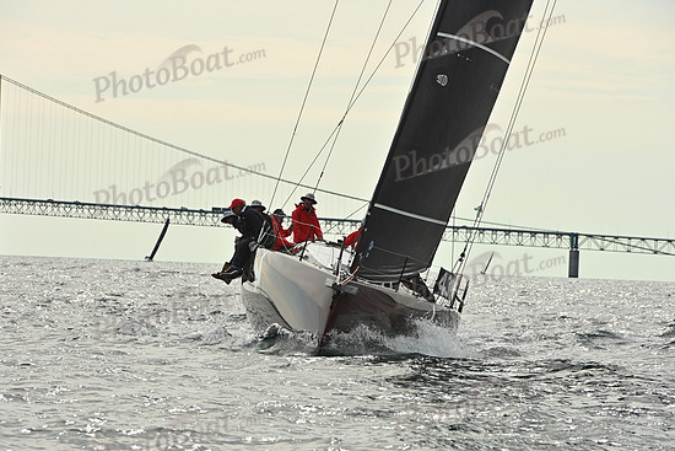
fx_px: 3957
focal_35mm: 211
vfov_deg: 6.5
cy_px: 230
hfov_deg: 9.7
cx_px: 330
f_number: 11
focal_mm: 200
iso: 320
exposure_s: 1/1000
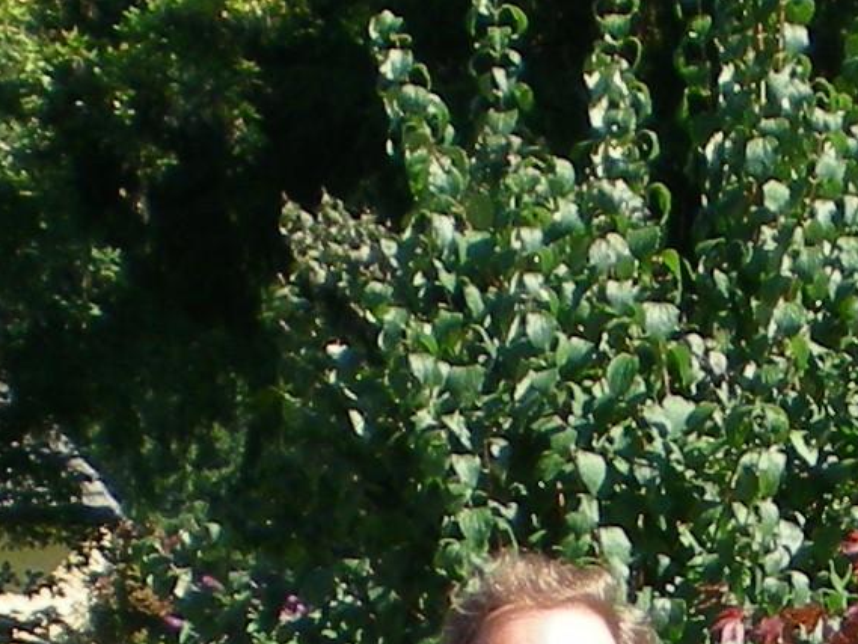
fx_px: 5082
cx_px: 1154
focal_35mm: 205
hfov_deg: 9.5
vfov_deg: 6.9
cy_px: 1517
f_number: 4.6
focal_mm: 6.3
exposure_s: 1/180
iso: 77
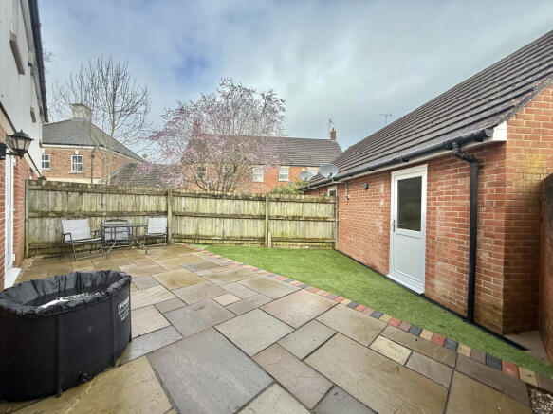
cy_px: 207
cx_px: 276
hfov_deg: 102.1
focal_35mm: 14
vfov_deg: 85.7
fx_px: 224
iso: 64
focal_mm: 2.22
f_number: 2.2
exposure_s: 1/564
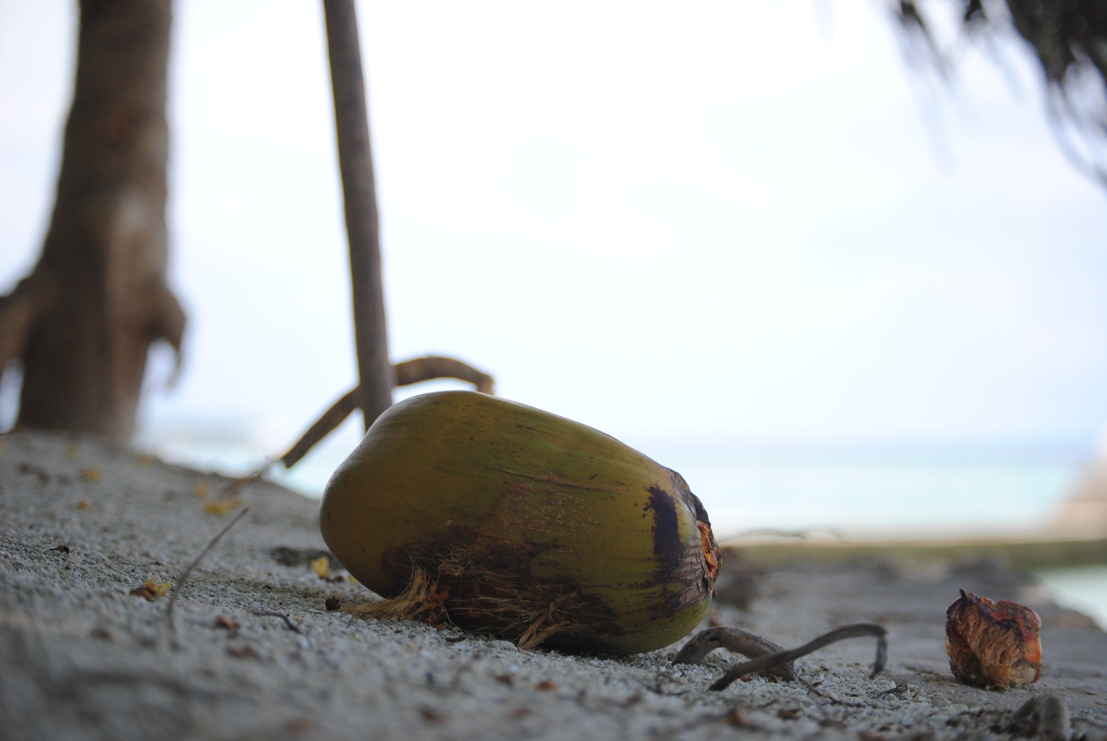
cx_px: 554
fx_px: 2540
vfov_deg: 16.6
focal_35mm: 82
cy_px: 370
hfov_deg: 24.6
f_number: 4
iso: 200
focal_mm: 55
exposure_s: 1/1000
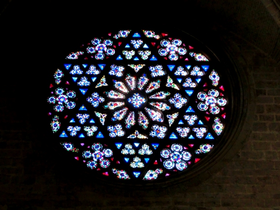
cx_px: 140
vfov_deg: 15.4
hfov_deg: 20.4
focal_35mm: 96
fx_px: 777
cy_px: 105
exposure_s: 1/30
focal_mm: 17.1
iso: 800
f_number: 5.7
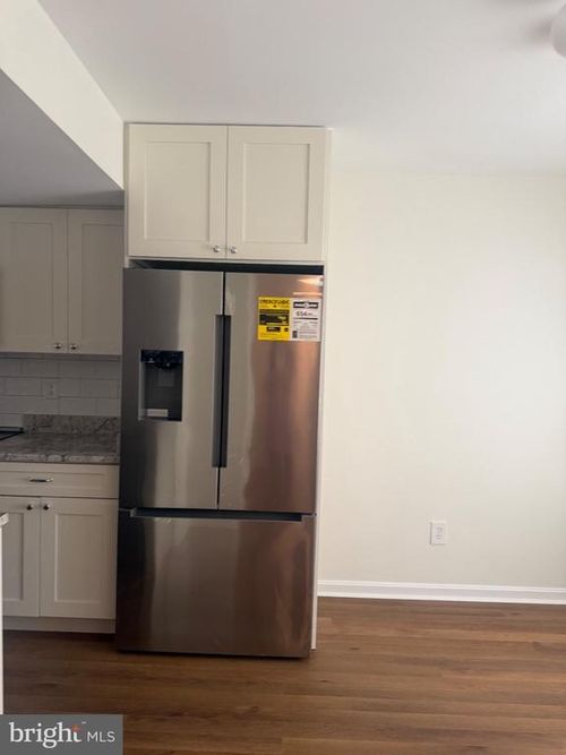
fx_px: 523
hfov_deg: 56.8
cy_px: 378
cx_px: 283
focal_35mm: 24
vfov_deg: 71.6
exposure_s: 1/60
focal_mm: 6.76
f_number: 1.78
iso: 200
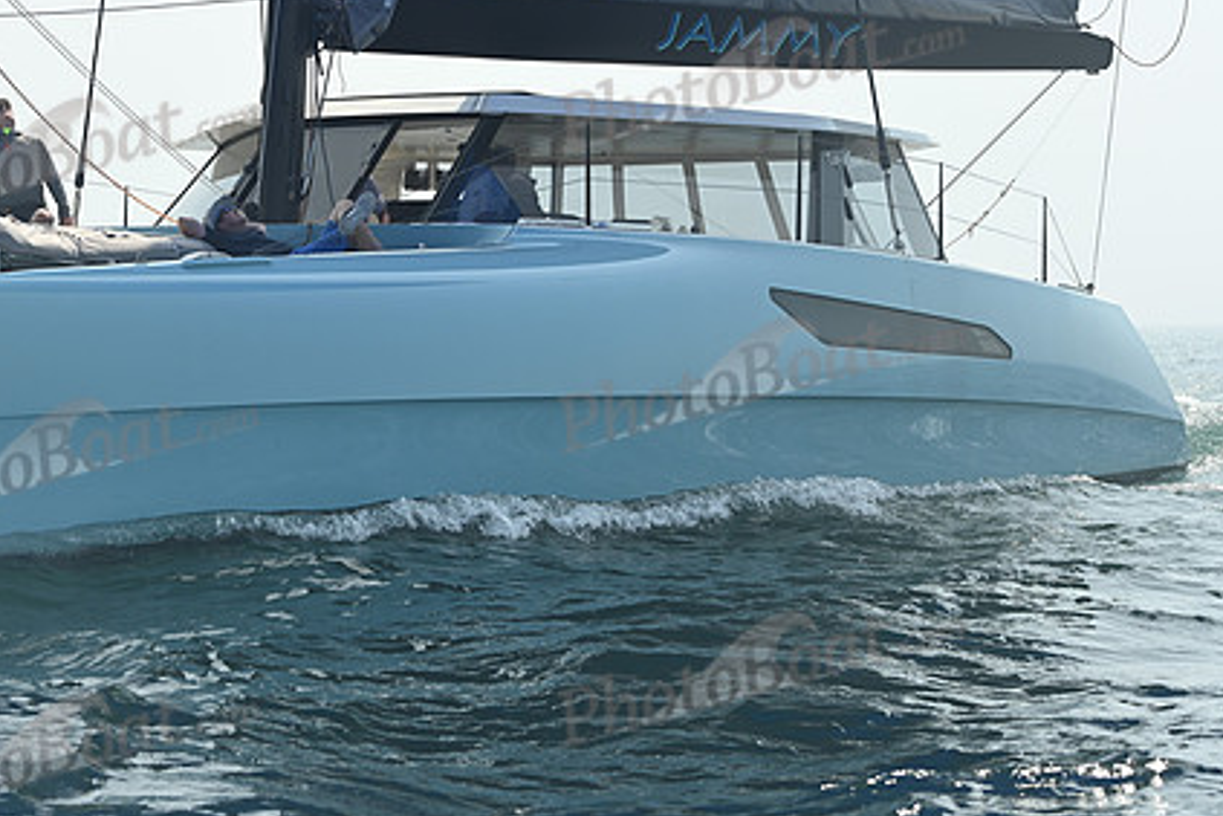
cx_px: 411
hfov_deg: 21.2
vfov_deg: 14.2
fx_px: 3261
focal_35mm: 96
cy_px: 268
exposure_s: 1/1250
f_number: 7.1
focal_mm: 70
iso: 320
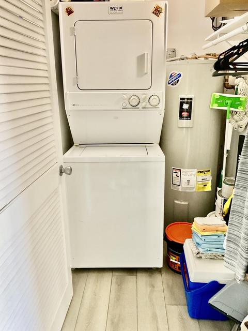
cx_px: 124
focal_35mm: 29
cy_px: 166
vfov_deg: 61.7
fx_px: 277
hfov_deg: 48.2
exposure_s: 1/40
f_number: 1.8
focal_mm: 3
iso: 200
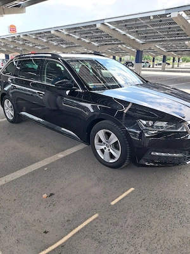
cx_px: 95
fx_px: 198
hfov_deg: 51.4
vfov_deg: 65.3
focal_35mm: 27
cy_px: 127
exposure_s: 1/147
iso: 50
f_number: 1.8
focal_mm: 4
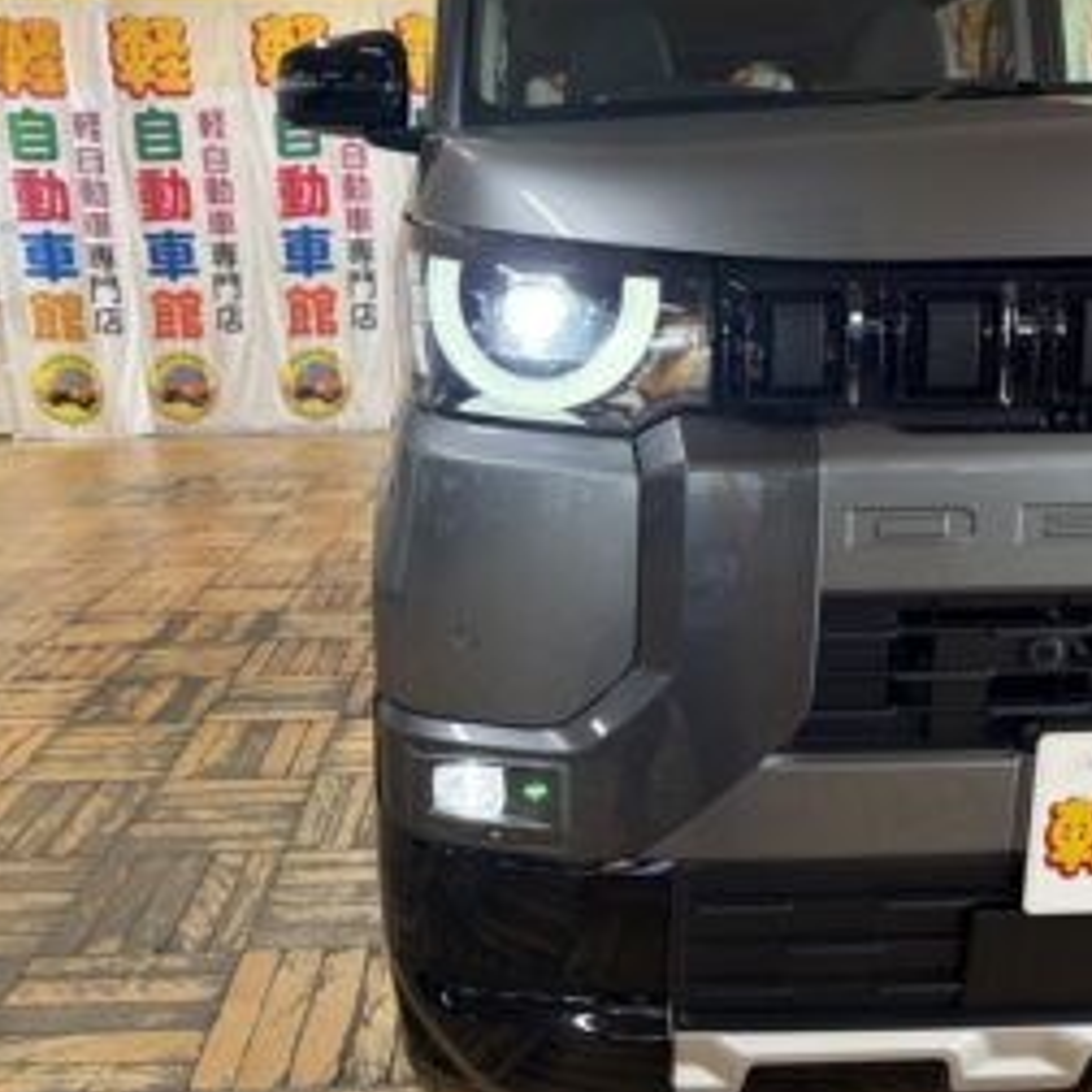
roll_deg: +1.5
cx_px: 546
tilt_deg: -13.2
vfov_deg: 51.1
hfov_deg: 51.1
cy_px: 552
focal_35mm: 32
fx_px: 1142
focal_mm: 5.96
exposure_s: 1/96
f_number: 1.6
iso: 125
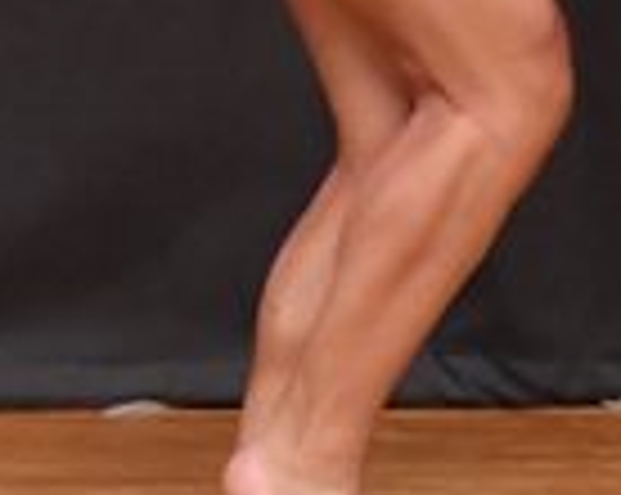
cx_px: 281
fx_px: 24740
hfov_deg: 1.4
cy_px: -284
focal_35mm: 1348
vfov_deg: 1.1
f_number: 5.6
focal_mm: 170
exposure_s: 1/400
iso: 6400
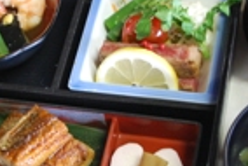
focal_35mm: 104
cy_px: 112
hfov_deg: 19.6
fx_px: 717
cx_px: 94
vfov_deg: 13.2
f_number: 3.8
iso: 800
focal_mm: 22
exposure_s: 1/20
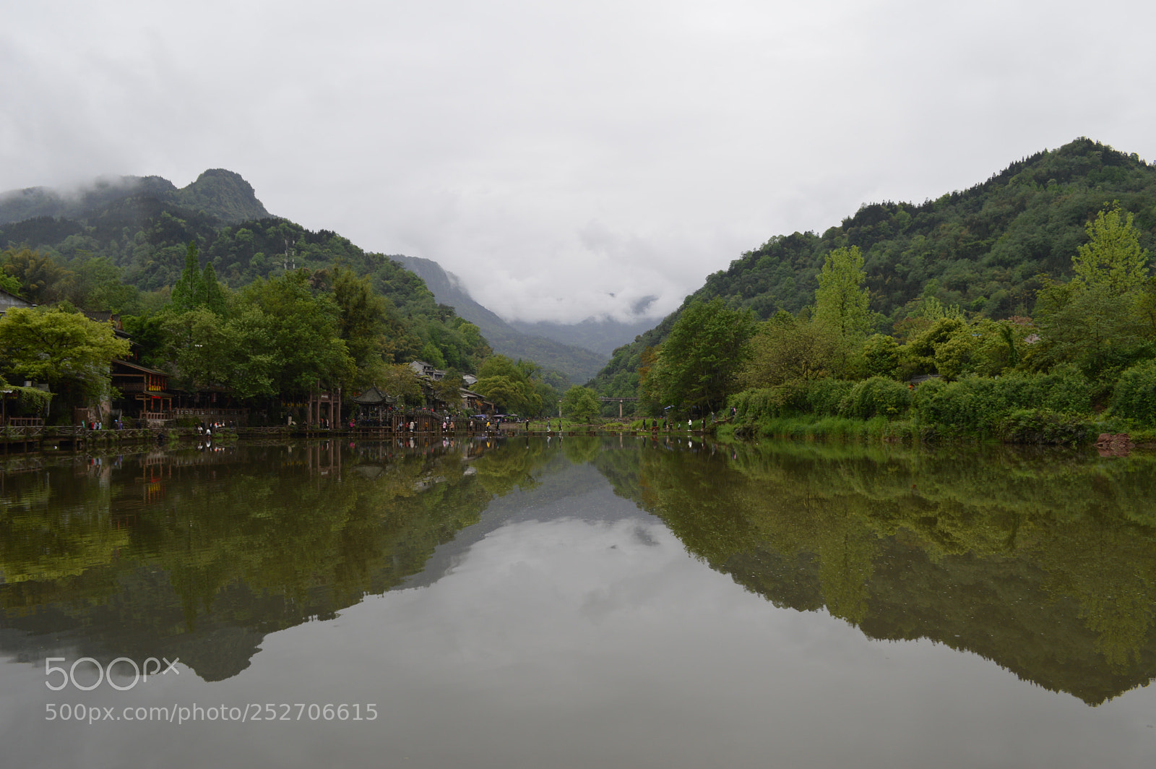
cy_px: 384
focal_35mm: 27
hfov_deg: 67.4
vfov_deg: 47.9
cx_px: 578
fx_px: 866
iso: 100
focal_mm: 18
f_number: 6.3
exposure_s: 1/200
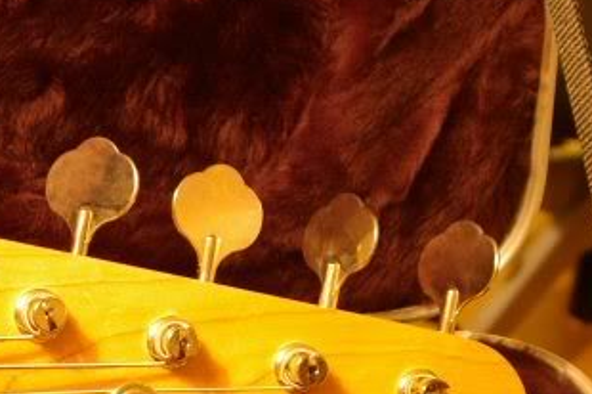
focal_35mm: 120
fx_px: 1975
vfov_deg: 11.2
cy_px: 449
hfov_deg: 16.9
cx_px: 80
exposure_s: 3
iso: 200
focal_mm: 33
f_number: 4.5
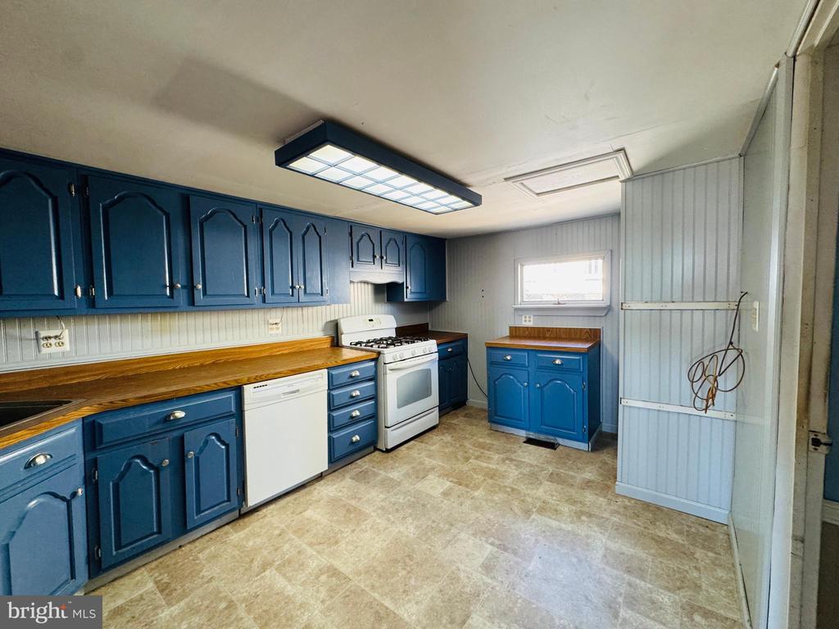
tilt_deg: -4.1
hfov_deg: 102.1
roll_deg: +0.3
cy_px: 314
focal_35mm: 14
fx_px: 339
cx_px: 420
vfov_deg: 85.7
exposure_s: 1/60
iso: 250
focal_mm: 2.22
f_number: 2.2
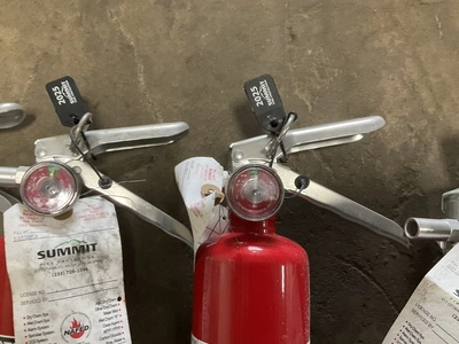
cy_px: 172
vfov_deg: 48.2
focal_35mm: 29
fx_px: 385
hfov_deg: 61.7
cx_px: 230
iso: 200
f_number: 1.8
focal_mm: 3
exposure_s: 1/60
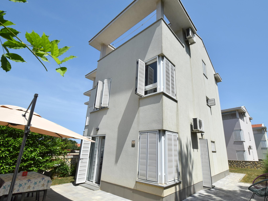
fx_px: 132
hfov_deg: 90.8
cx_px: 145
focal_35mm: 17
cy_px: 103
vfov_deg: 74.7
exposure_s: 1/800
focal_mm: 10
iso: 200
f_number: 8
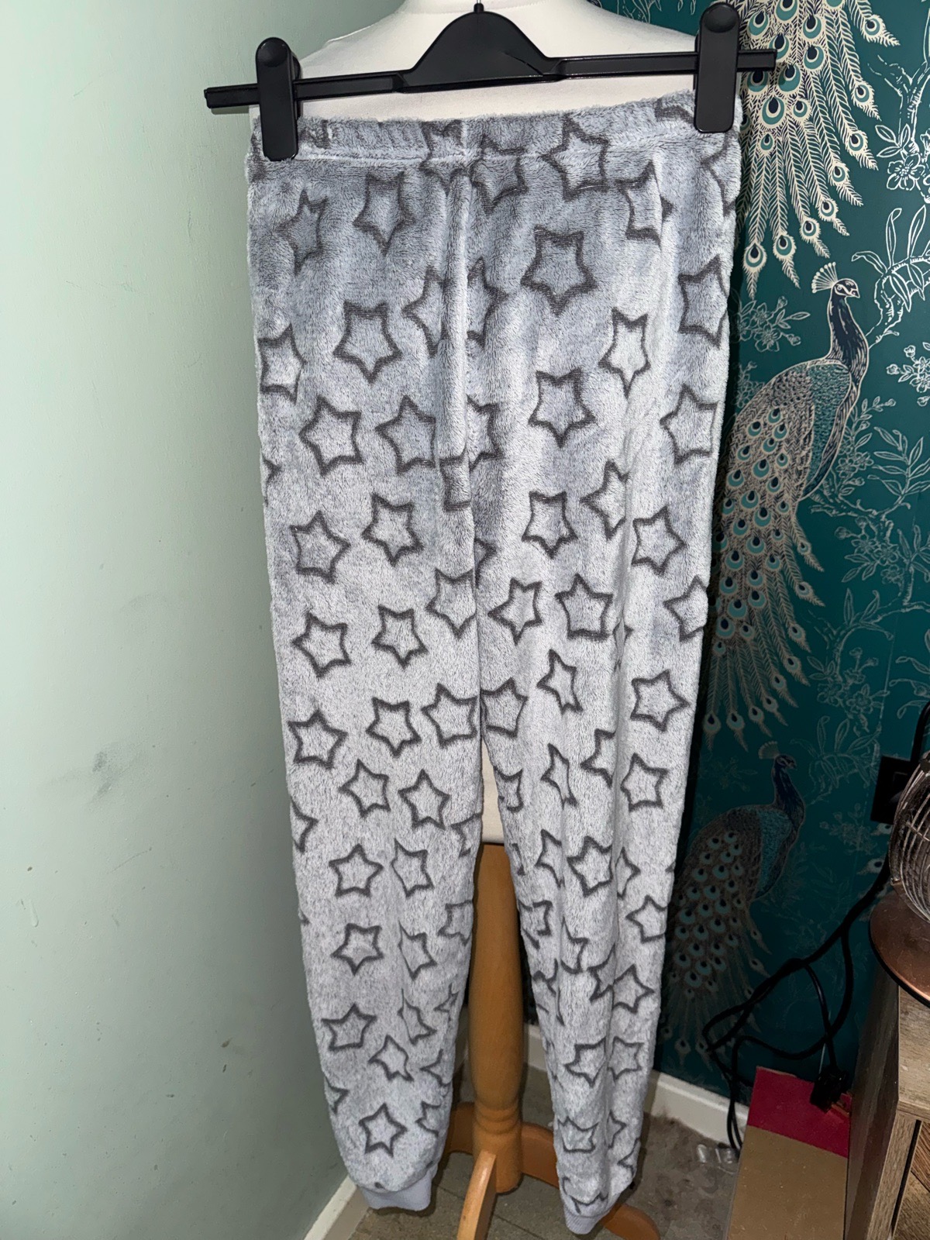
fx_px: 860
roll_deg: +2.2
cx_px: 465
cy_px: 620
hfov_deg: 56.8
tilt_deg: -22.2
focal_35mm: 24
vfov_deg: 71.6
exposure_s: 1/37
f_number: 1.78
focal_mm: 6.76
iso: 100
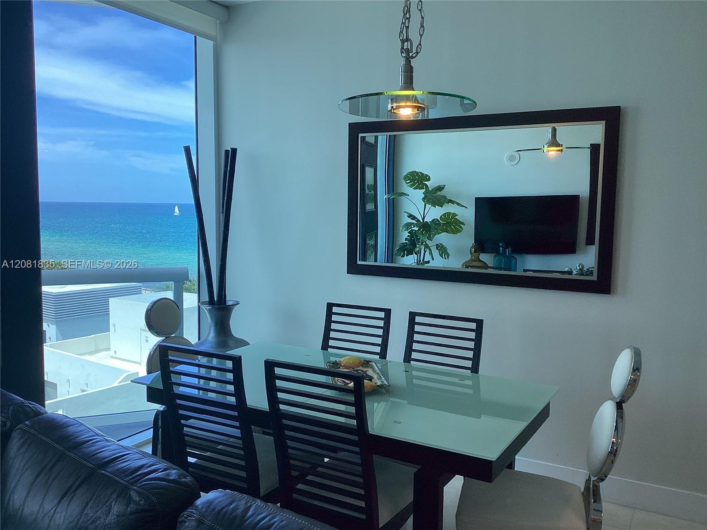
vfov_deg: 45.4
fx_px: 633
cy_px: 265
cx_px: 354
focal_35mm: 31
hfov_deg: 58.4
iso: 32
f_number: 2.4
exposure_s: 1/120
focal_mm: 3.3
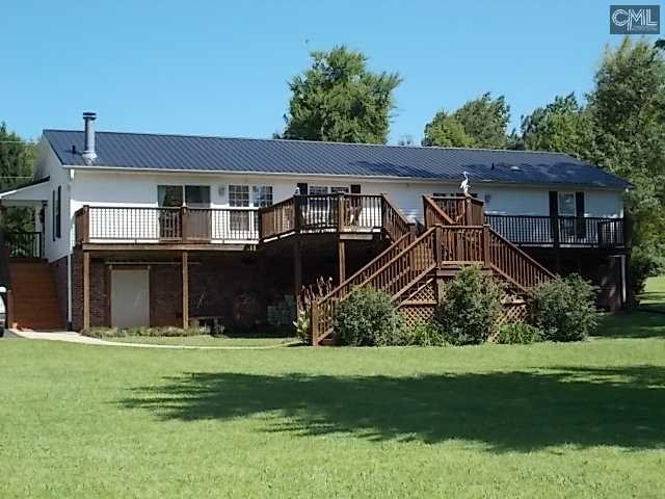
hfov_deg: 33.2
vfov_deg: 25.2
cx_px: 332
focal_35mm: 58
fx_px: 1114
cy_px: 250
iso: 80
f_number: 4.9
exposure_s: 1/320
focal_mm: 10.3
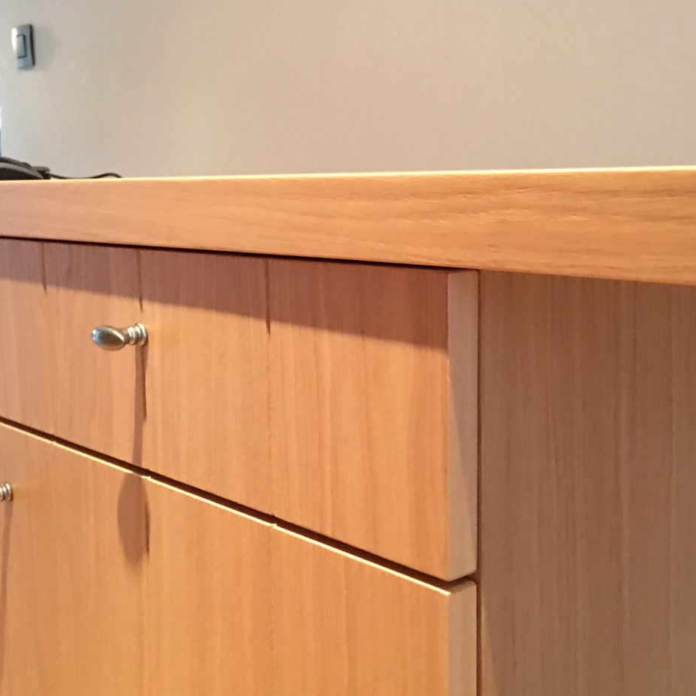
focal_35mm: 44
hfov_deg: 38.3
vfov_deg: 38.3
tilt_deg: -7.4
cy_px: 335
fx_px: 1001
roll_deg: +0.4
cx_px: 397
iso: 160
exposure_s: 1/8
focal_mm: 4.15
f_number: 2.2
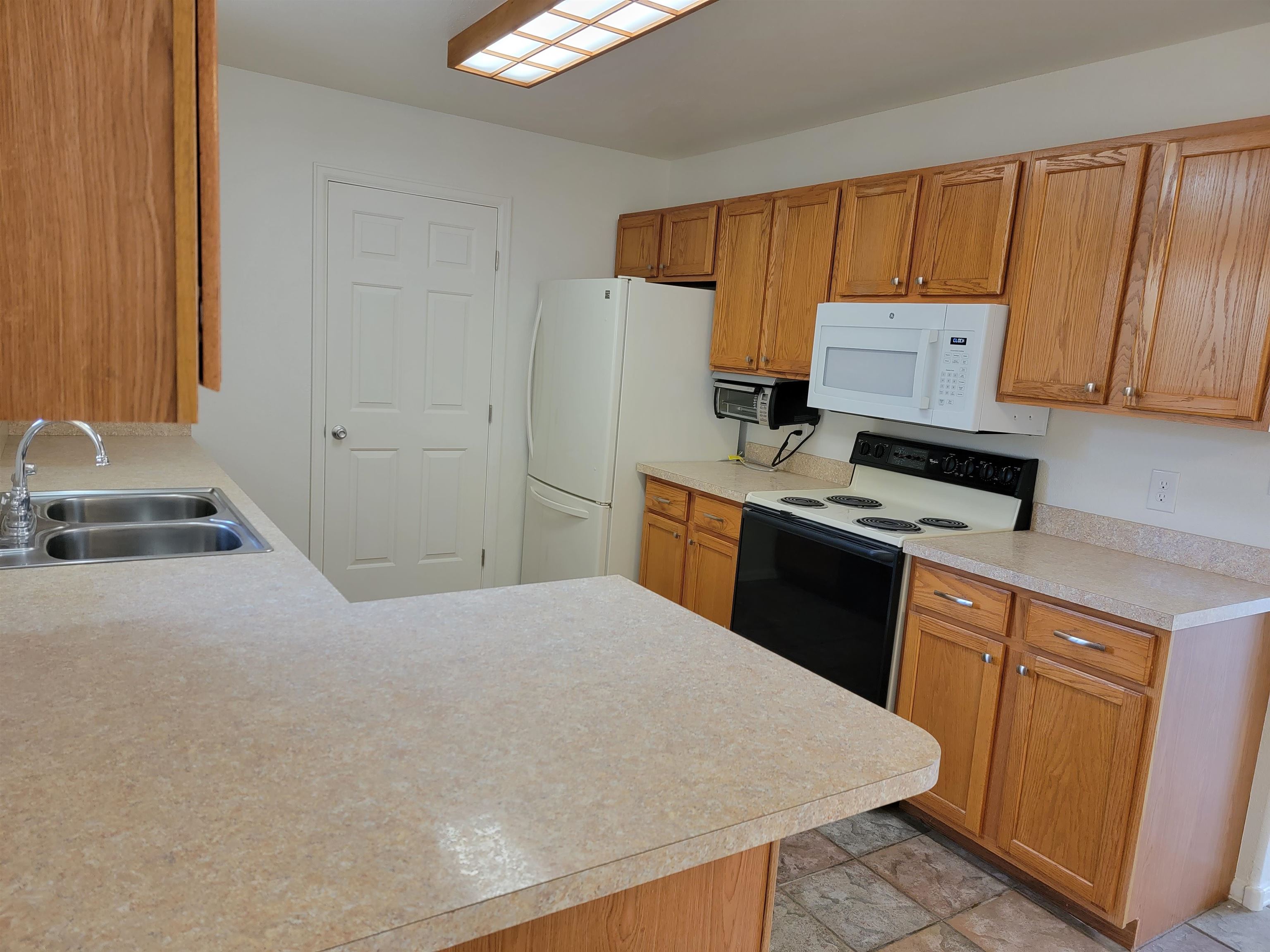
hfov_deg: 71.6
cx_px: 635
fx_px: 881
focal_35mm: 24
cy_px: 476
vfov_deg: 56.8
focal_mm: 6.7
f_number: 1.8
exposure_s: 1/119
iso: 320
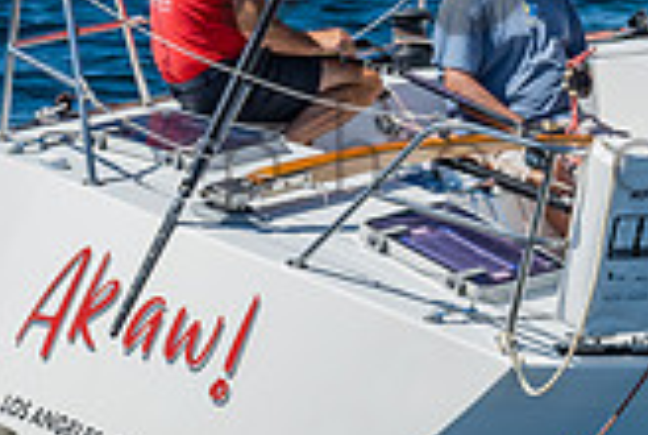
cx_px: 1216
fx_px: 7177
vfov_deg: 3.5
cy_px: -106
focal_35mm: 398
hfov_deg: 5.1
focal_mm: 89
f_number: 6.3
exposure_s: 1/400
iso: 160
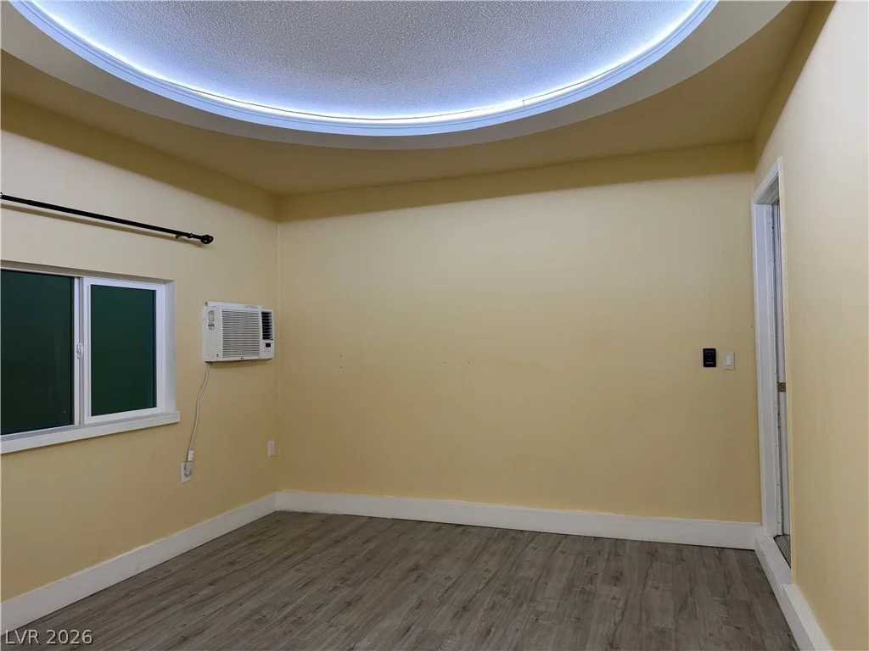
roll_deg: +0.7
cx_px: 434
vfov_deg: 56.8
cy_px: 326
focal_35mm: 24
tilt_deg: +0.8
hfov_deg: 71.6
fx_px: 602
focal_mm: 6.76
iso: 100
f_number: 1.78
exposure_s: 1/191
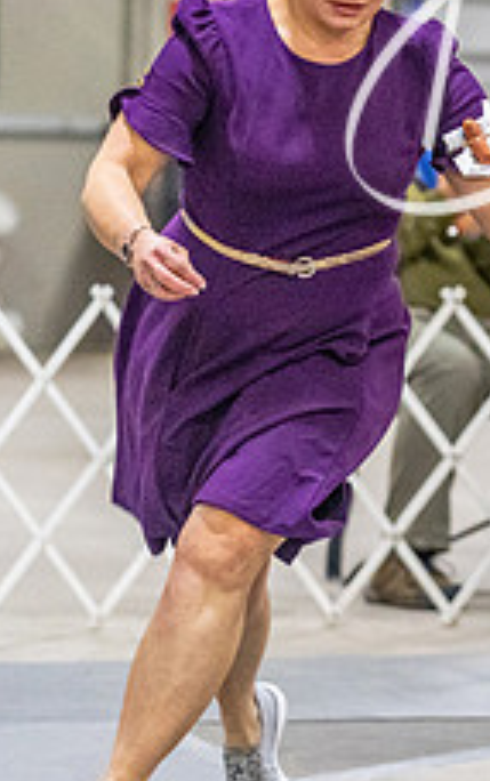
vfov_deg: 7.4
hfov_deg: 4.6
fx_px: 6074
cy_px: 276
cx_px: 843
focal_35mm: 285
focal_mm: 110
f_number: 3.2
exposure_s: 1/320
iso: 6400
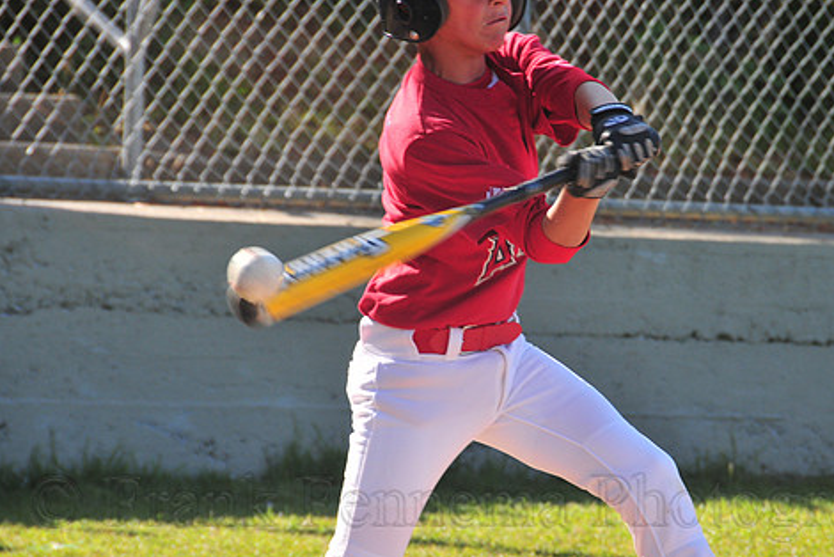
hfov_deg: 7.4
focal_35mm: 277
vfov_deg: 5.0
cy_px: 285
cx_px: 499
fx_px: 6421
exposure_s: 1/500
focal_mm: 150
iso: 400
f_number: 8
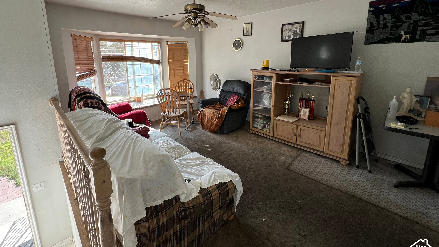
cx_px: 207
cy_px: 92
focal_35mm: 15
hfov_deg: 102.9
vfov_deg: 69.4
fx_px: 175
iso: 32
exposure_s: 1/99
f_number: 1.8
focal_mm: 1.57
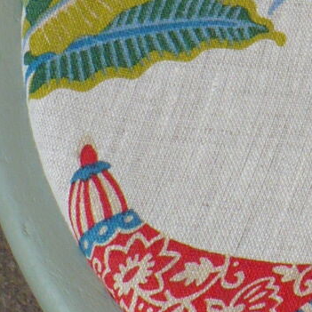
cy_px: -43
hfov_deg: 8.7
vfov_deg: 9.1
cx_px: 596
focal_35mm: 191
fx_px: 1948
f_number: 2.8
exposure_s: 1/250
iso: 100
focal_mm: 6.1
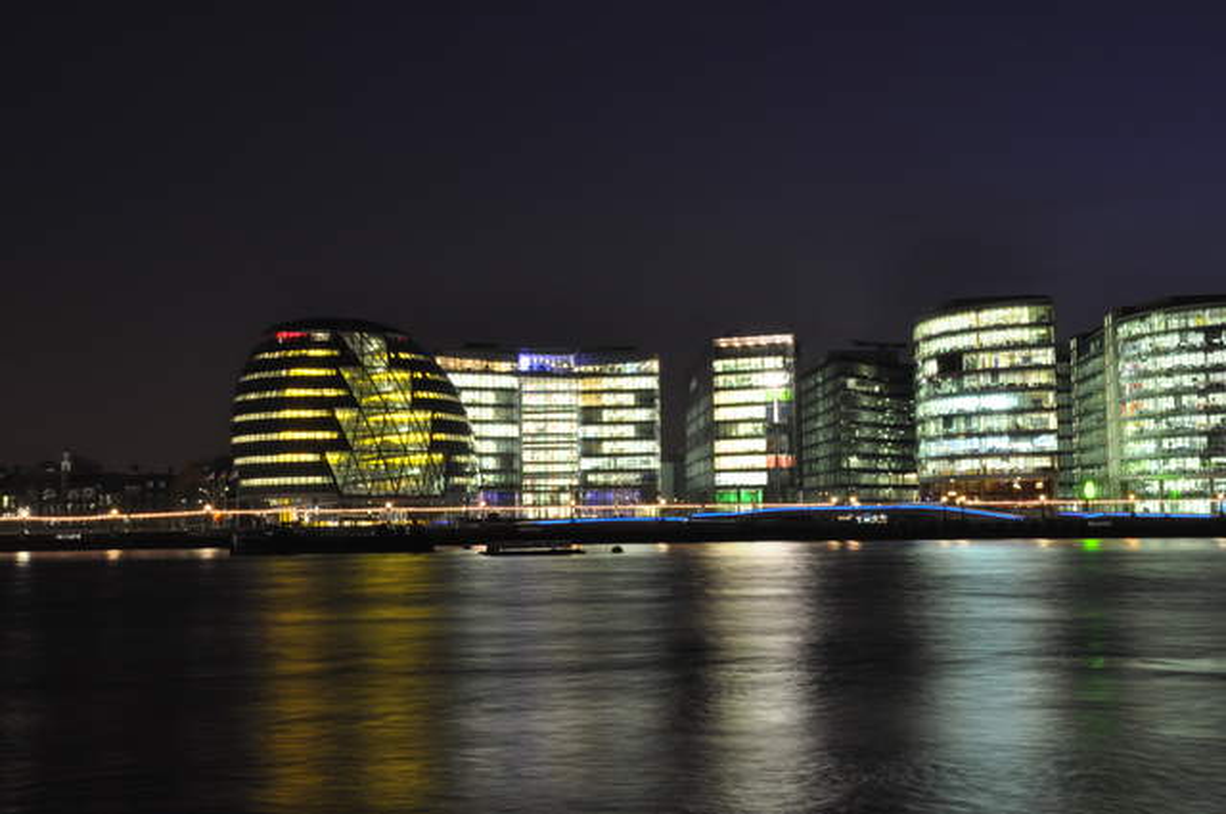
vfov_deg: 31.8
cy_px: 407
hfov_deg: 46.5
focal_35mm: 42
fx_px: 1429
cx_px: 613
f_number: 20
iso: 640
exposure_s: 6
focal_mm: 28
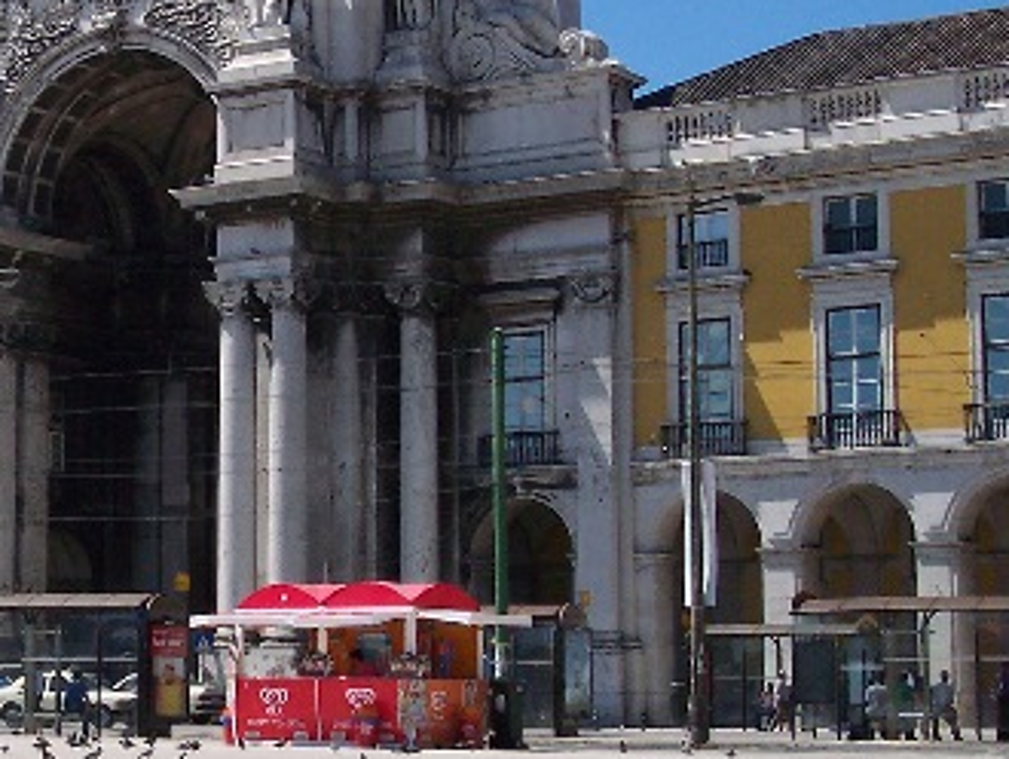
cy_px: 297
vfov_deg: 16.1
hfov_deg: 20.8
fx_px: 2684
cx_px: 92
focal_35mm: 92
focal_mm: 8
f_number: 4.8
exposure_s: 1/1000
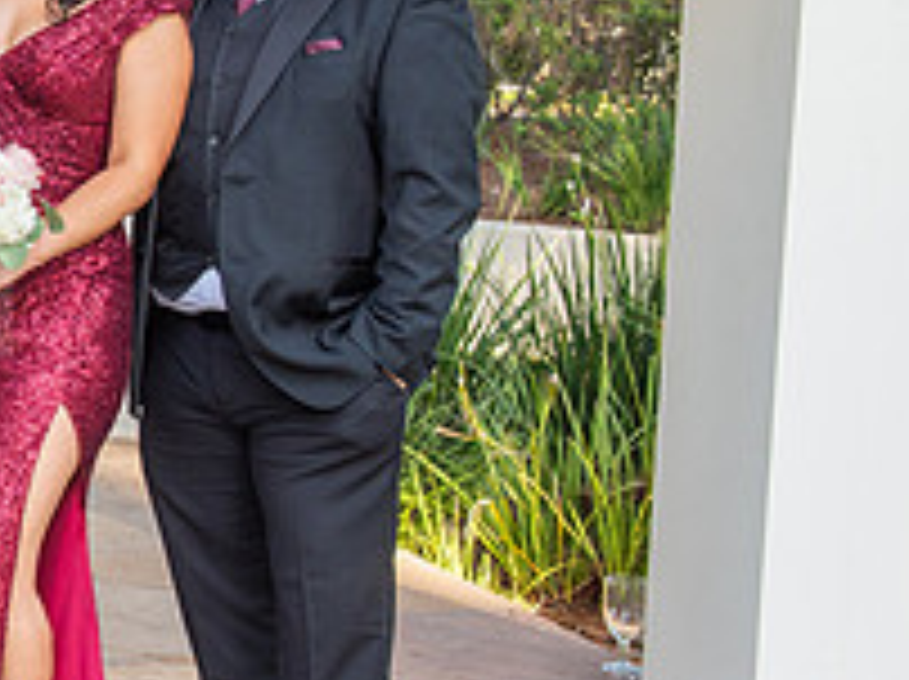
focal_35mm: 94
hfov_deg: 18.9
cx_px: -369
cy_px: 250
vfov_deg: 15.7
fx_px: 2465
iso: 400
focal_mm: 34
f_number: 5.6
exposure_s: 1/200
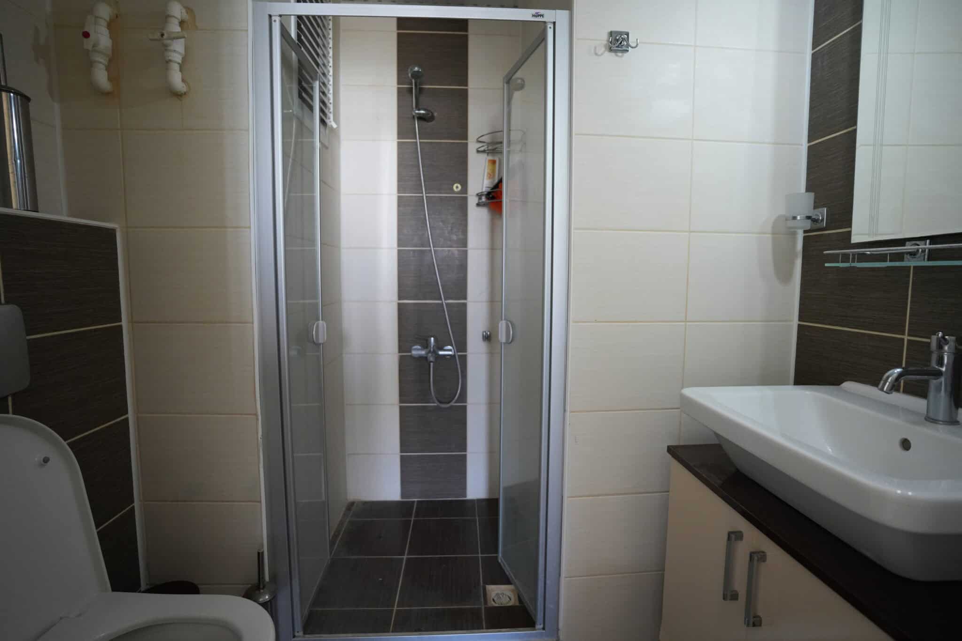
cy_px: 320
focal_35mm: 17
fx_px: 454
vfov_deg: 70.4
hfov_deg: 93.3
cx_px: 481
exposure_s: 1/160
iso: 2000
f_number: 2.8
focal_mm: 17
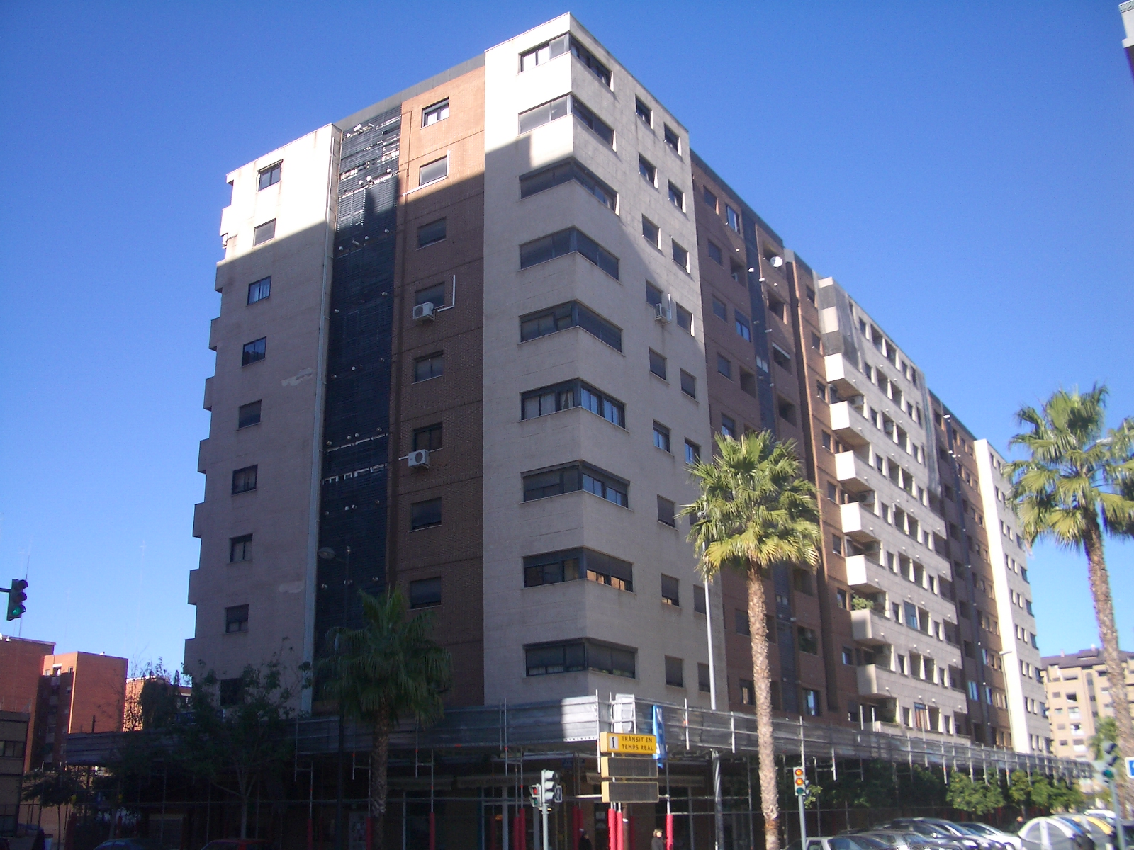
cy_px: 425
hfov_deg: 52.6
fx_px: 1147
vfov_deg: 40.7
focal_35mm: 35
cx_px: 567
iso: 50
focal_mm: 5.8
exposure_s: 1/250
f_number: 4.3
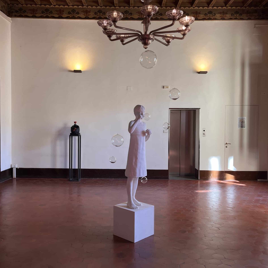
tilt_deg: -2.2
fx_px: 272
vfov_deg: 52.5
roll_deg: -0.3
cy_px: 133
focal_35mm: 31
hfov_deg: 52.5
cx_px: 131
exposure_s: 1/100
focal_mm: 5.1
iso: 64
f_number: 1.6
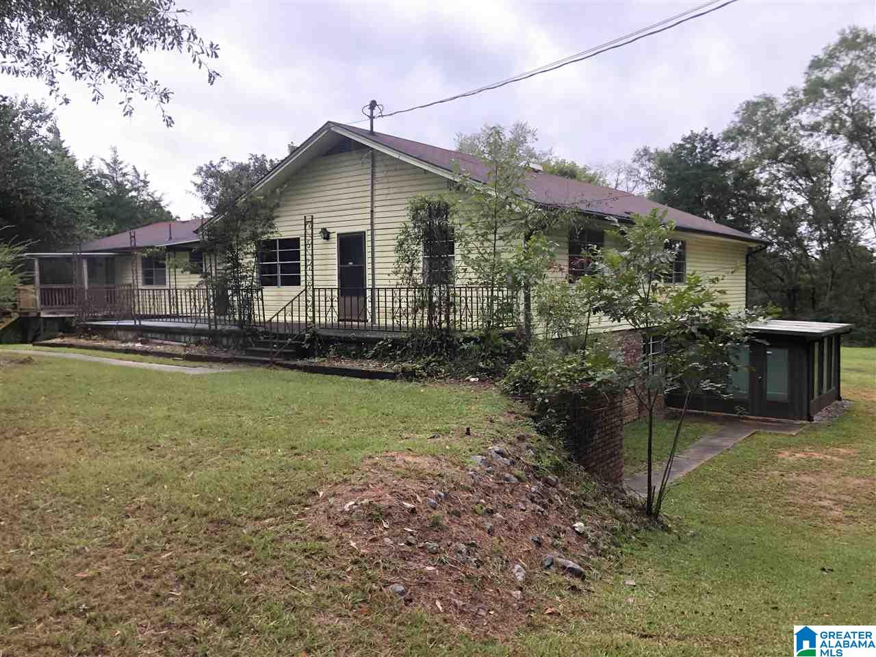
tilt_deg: -3.2
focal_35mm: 28
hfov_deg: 63.4
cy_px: 328
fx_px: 709
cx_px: 438
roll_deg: +0.1
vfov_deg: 49.7
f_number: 1.8
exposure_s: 1/120
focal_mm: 3.99
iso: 25
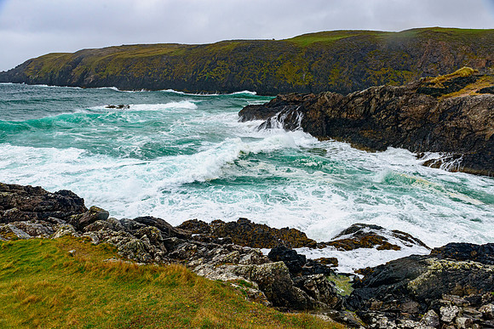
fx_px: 329
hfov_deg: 73.7
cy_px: 164
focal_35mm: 24
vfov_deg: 53.2
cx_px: 247
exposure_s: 1/100
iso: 400
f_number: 8
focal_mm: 24
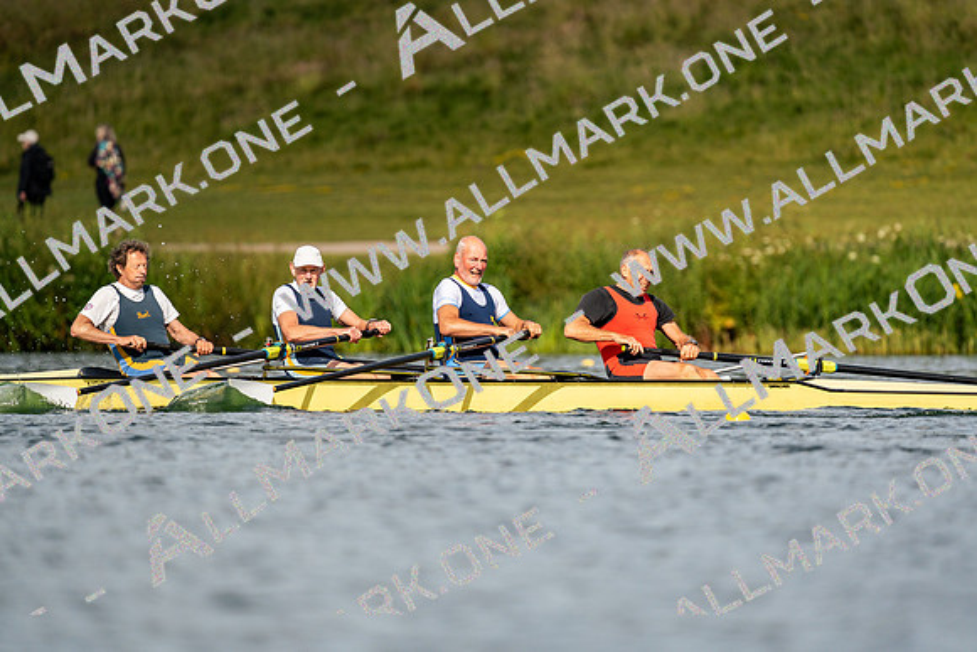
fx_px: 16286
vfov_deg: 2.3
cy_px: 326
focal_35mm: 600
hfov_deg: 3.4
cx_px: 488
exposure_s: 1/2000
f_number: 6.3
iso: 200
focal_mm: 600
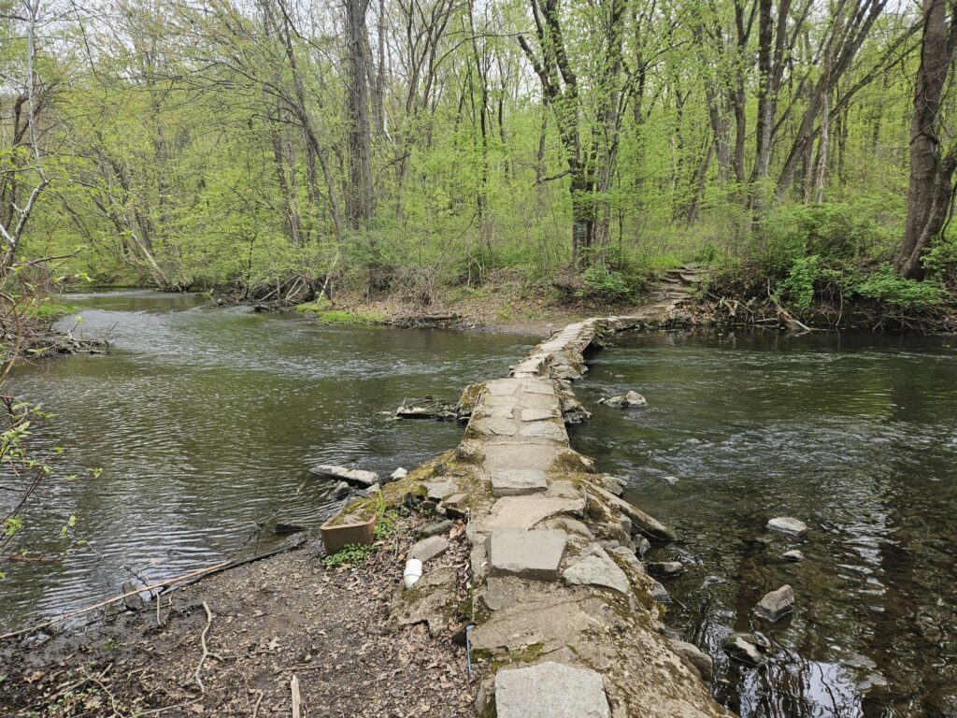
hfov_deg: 73.9
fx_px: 636
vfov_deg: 58.9
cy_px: 359
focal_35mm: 23
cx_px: 478
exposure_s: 1/234
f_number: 1.8
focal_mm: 5.4
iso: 25
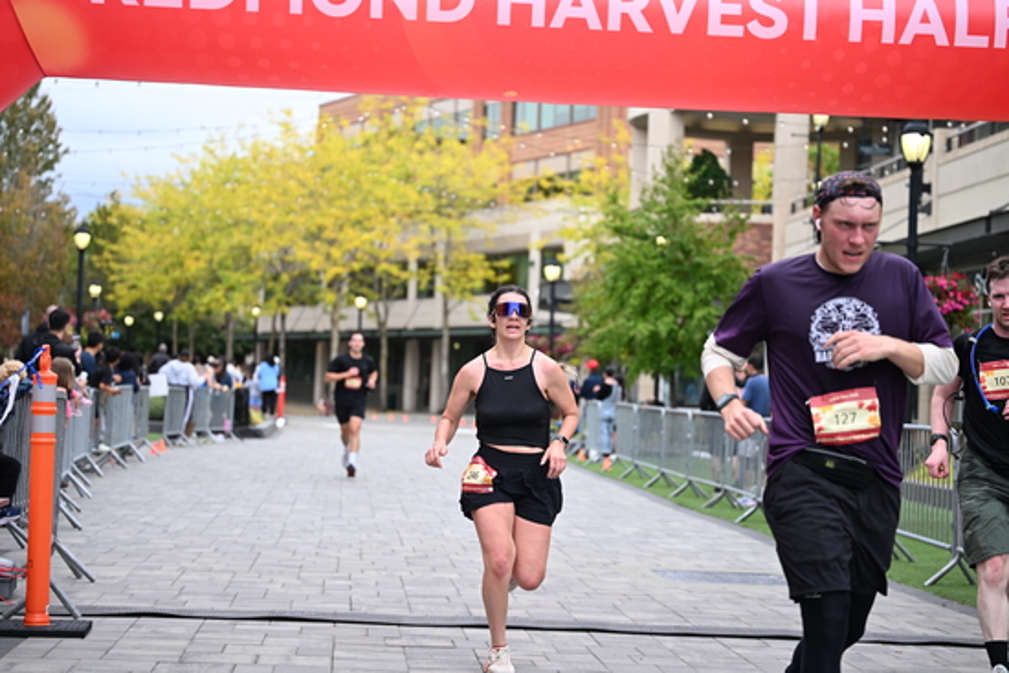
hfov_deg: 28.8
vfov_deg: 19.5
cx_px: 504
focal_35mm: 70
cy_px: 336
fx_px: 1962
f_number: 2.8
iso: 640
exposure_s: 1/2000
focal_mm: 70
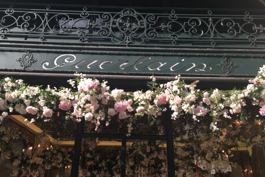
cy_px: 76
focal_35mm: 35
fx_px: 258
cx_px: 131
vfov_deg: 37.8
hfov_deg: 54.4
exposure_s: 1/423
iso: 50
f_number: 2.4
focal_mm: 4.12
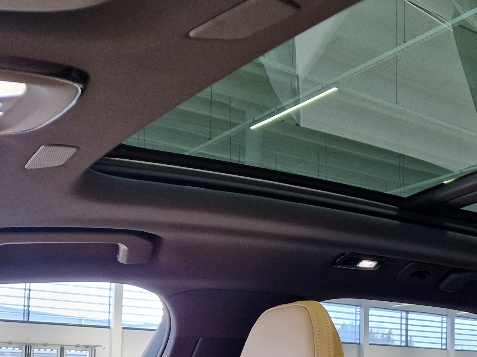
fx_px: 772
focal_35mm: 56
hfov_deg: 30.4
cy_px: 334
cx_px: 535
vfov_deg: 25.2
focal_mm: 5.4
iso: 250
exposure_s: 1/50
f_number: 1.8
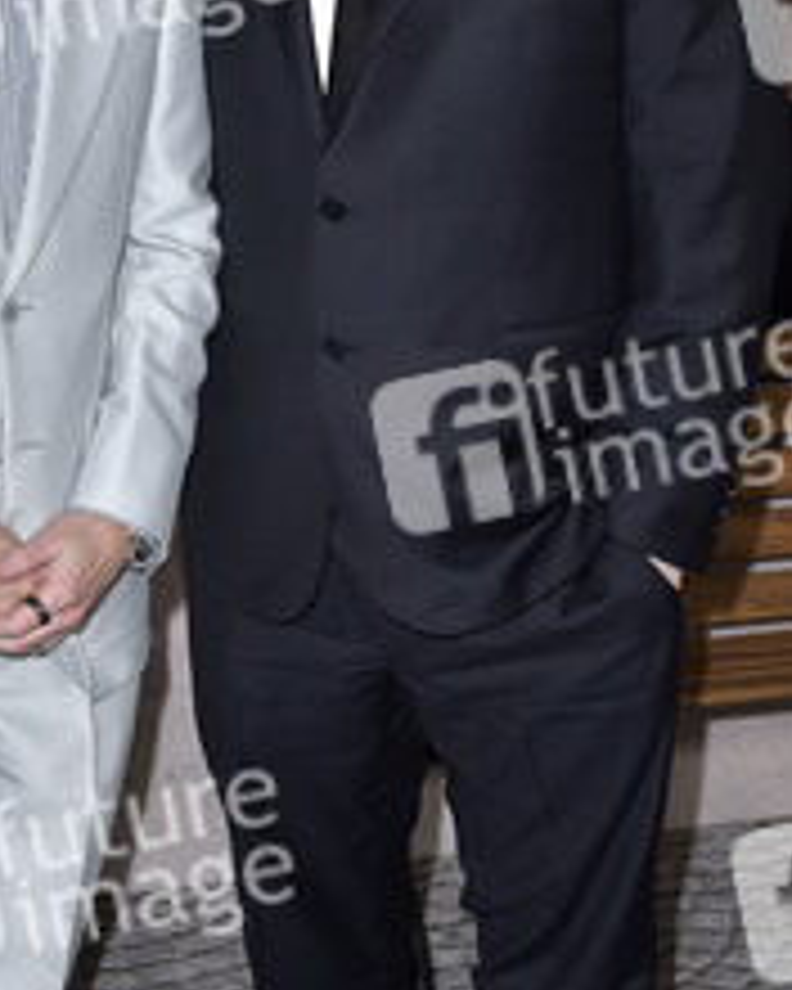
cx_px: 196
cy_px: 202
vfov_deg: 28.5
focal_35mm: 65
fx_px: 1905
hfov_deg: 23.3
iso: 320
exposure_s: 1/250
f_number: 6.3
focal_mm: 38
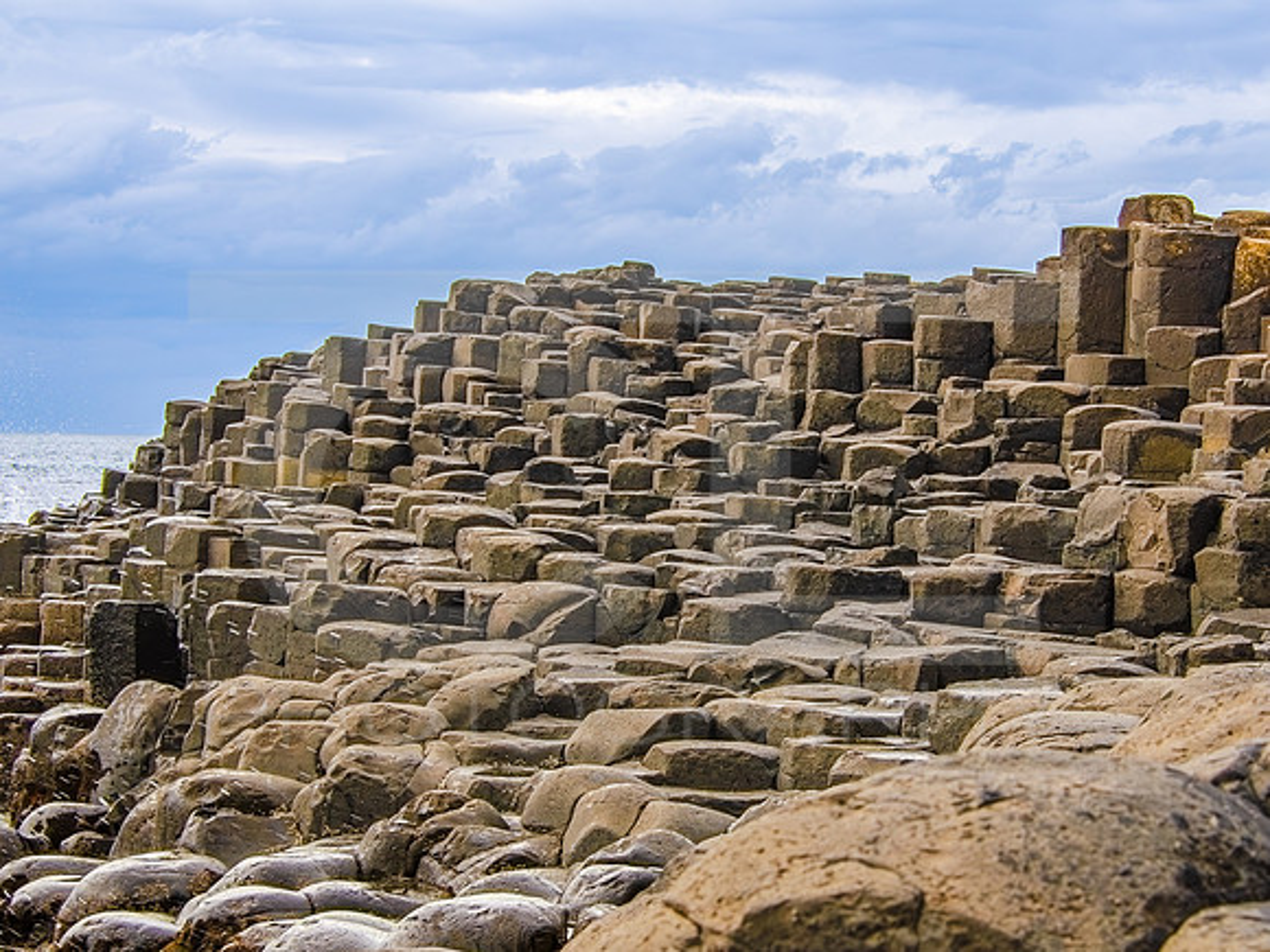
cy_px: 471
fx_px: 3544
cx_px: 740
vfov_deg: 15.3
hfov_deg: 20.3
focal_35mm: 97
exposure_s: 1/125
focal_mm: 56
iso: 500
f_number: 18
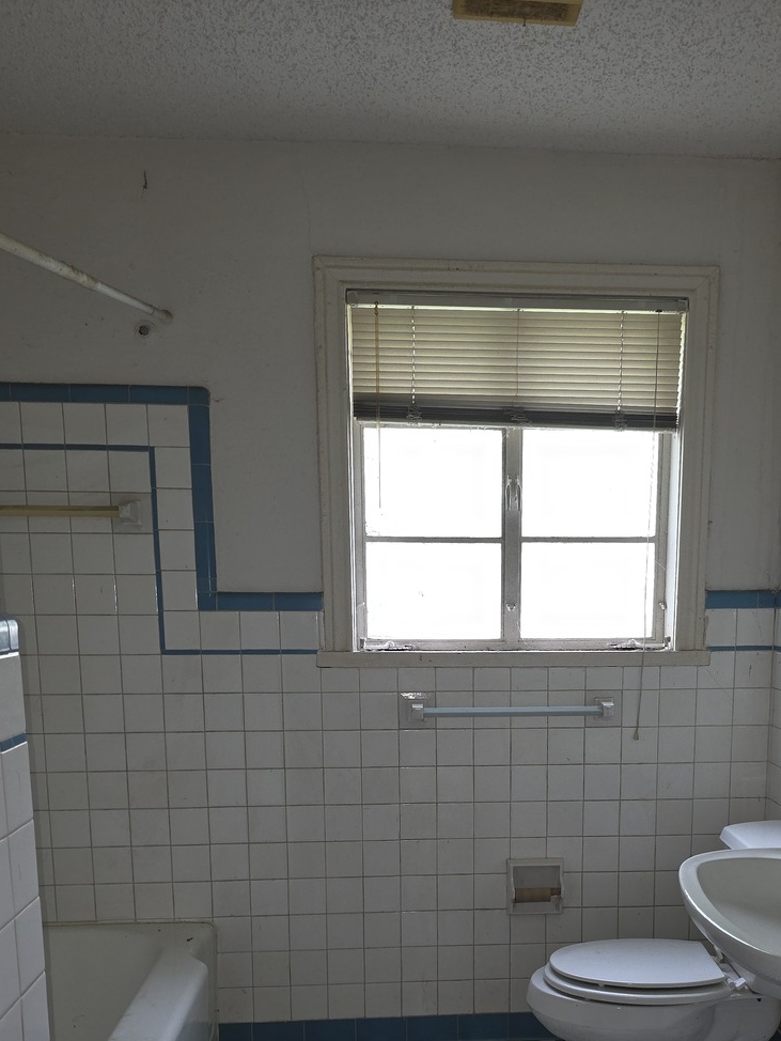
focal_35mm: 34
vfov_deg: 52.1
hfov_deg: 41.6
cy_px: 750
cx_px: 470
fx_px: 1022
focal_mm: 6.3
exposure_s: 1/60
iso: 100
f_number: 1.7
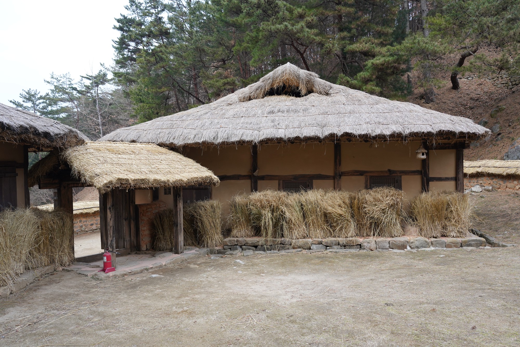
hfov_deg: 65.5
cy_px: 174
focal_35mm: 28
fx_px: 404
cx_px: 260
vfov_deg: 46.4
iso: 400
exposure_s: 1/100
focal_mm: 28
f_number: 7.1
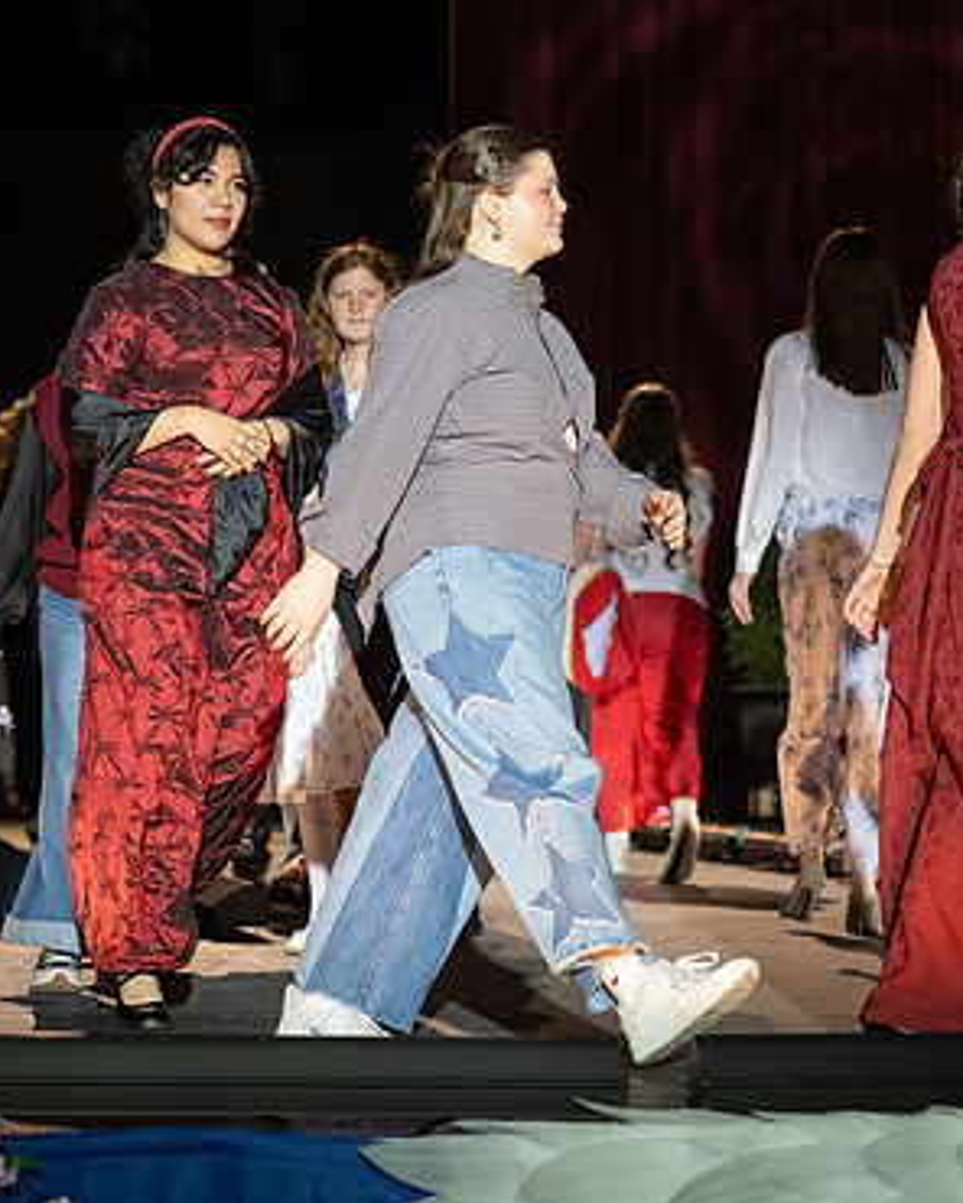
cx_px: 441
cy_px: 515
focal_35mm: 131
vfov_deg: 14.7
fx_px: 4667
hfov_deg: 11.8
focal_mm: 70
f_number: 2.8
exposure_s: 1/1000
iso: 1000
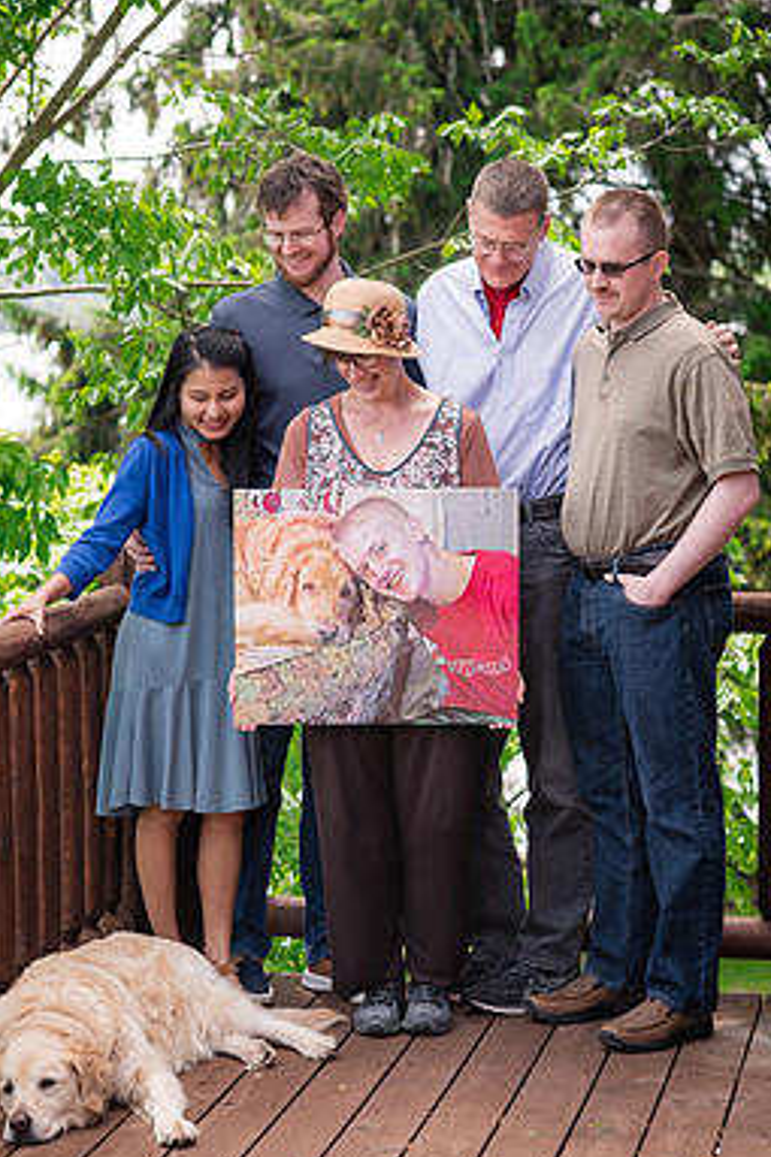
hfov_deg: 13.7
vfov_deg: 20.4
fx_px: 3215
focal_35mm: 100
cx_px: 330
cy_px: 574
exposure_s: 1/400
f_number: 5
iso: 400
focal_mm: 85
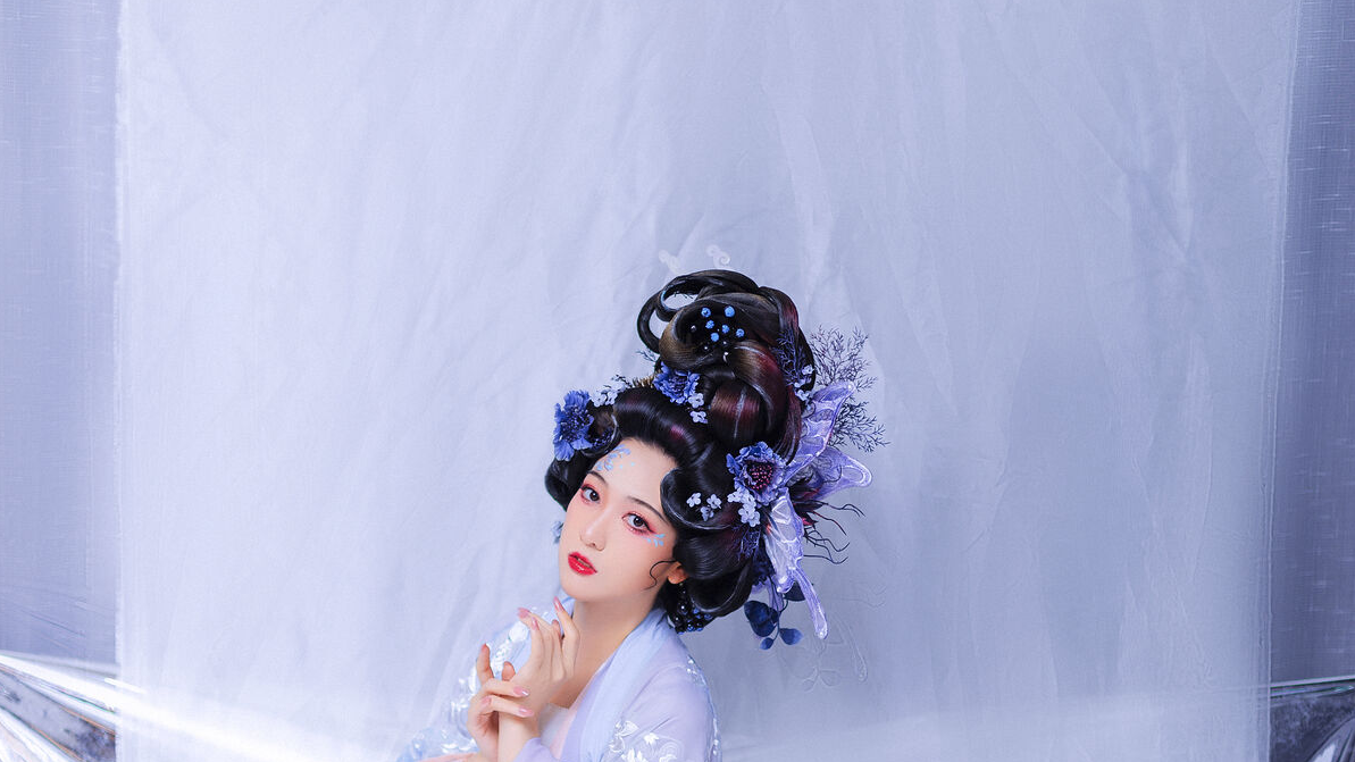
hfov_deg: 26.9
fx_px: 2838
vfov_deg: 15.2
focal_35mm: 79
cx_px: 677
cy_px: 562
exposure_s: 1/160
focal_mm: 50
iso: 100
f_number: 2
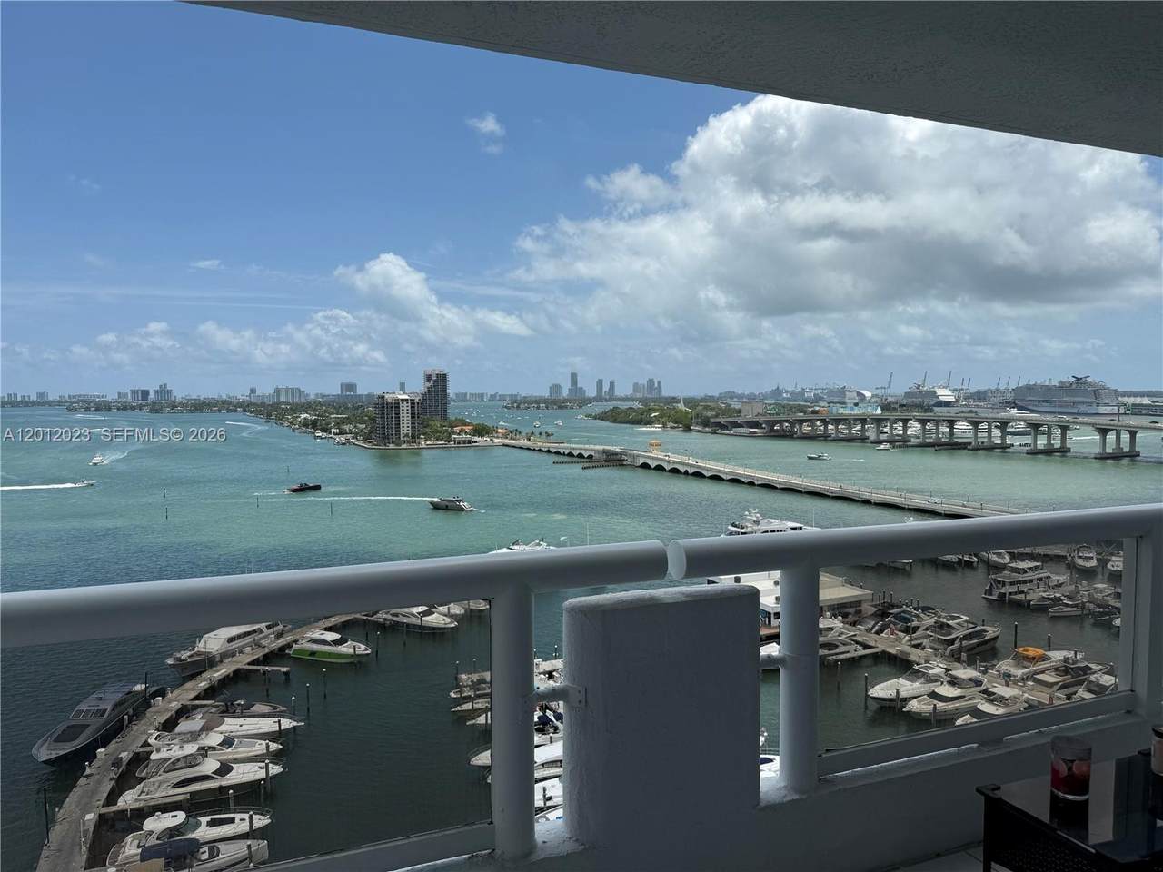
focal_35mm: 24
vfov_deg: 56.8
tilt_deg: -2.9
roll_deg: +0.3
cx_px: 582
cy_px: 436
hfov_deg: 71.6
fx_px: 806
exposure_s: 1/9091
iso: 80
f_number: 1.78
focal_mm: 6.76
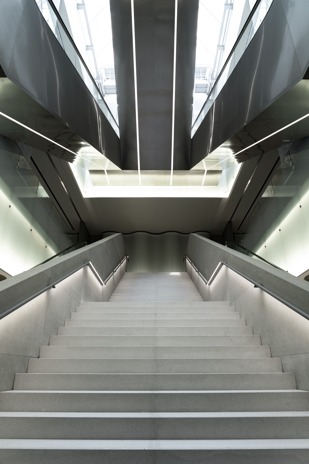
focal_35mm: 24
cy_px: 232
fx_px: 309
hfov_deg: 53.1
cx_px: 154
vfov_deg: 73.7
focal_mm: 24
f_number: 10
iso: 250
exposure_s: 1/6
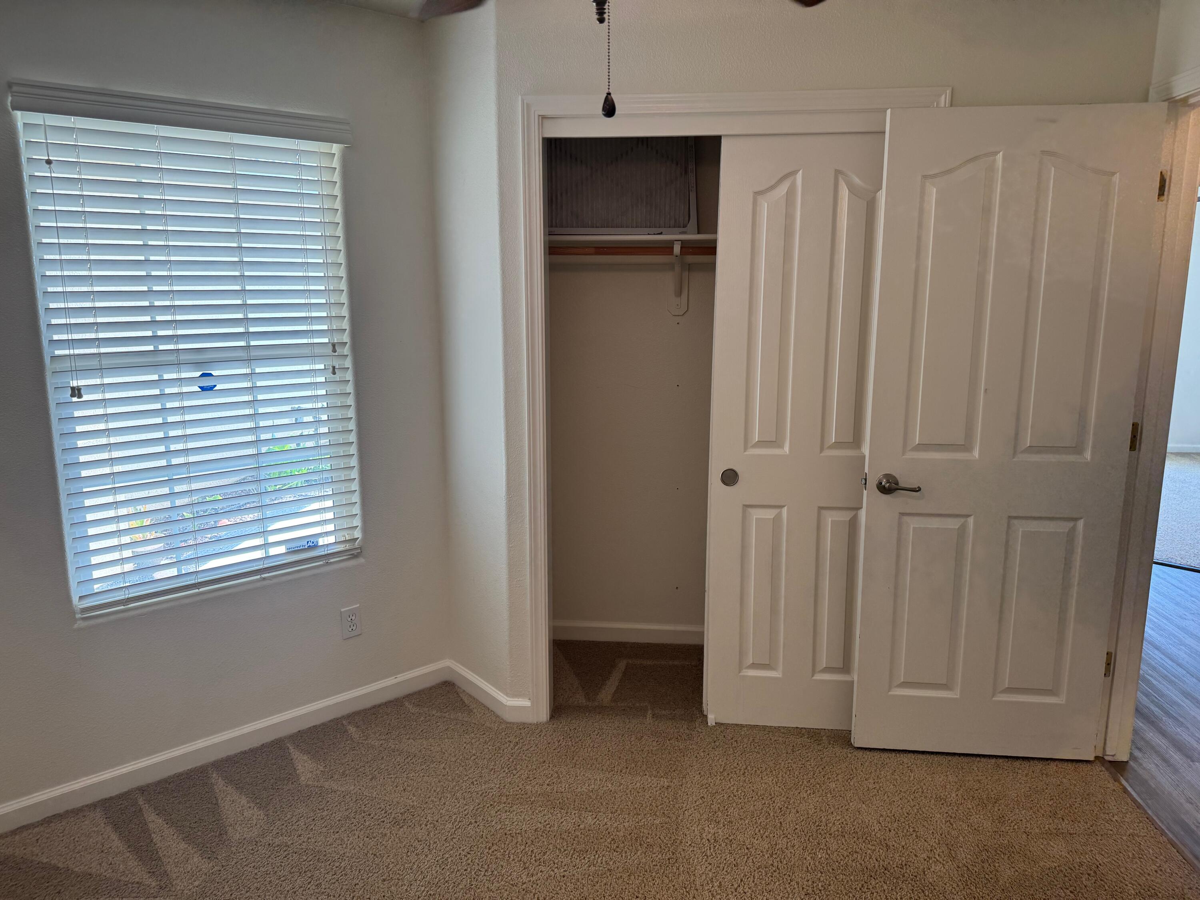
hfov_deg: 71.6
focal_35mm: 24
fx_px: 832
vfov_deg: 56.8
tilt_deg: -10.4
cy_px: 450
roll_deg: +0.0
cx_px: 600
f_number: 1.78
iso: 100
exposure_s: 1/129
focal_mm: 6.76
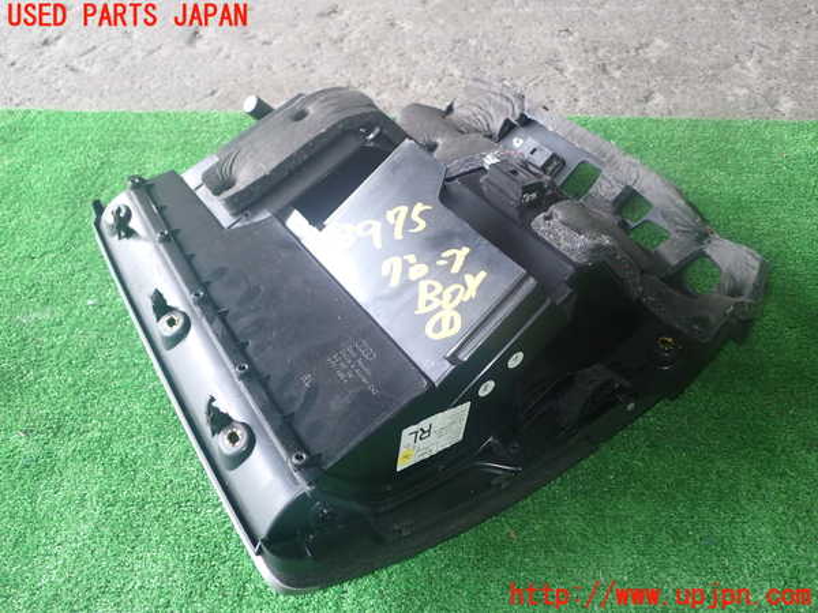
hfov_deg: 56.8
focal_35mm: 32
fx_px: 756
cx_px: 409
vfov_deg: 44.2
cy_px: 306
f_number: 2.4
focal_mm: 5.79
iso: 160
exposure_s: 1/60
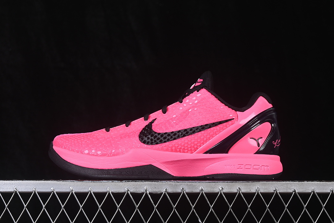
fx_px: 696
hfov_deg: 27.0
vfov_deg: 18.2
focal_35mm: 75
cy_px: 112
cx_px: 167
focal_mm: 50
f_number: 8
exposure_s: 1/80
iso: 160
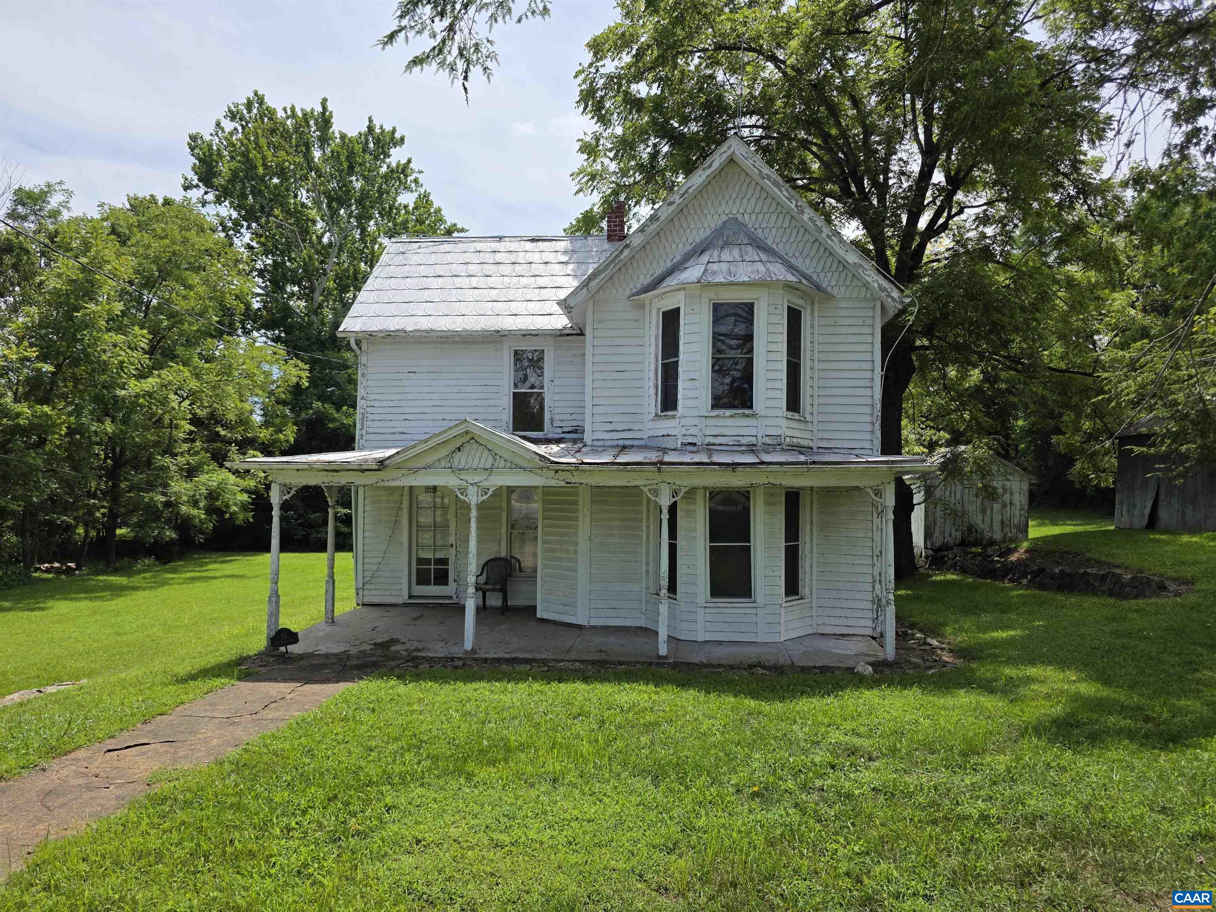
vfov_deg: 58.9
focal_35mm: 23
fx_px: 808
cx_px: 608
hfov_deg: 73.9
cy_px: 456
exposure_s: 1/7333
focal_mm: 6.3
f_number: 1.7
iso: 80
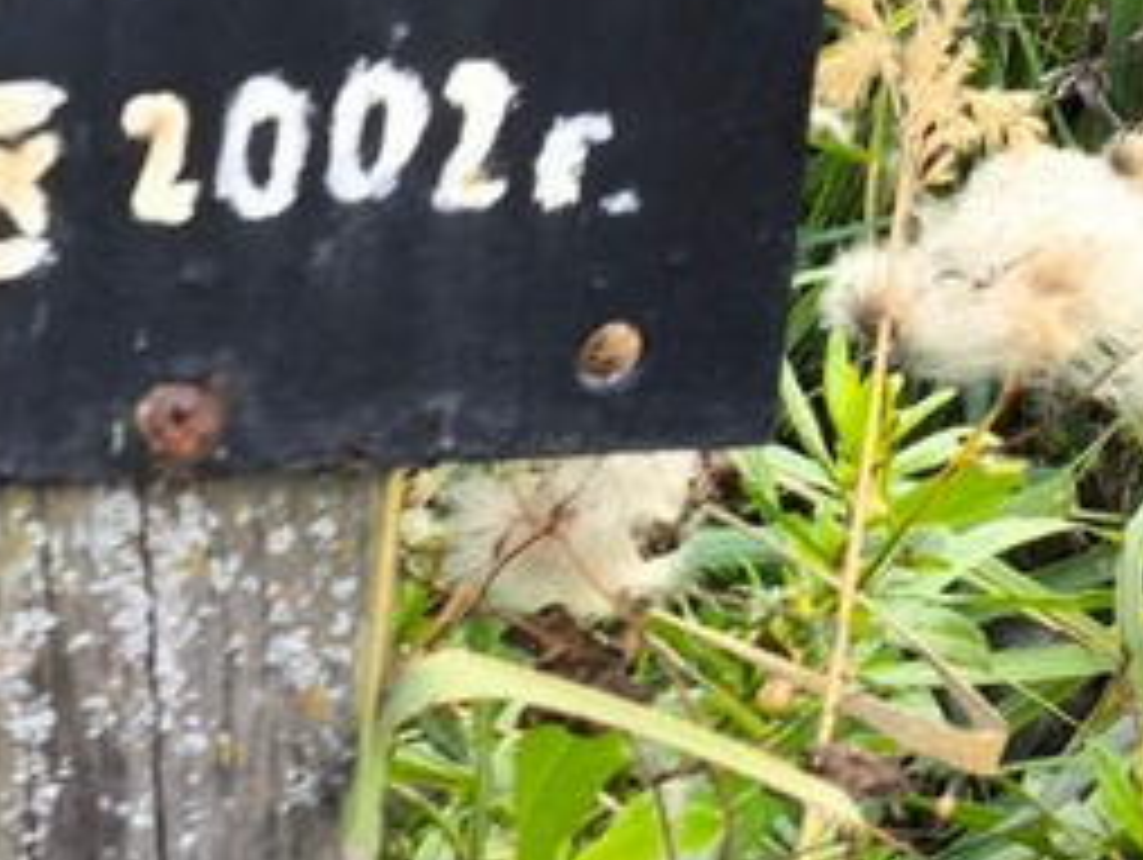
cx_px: -259
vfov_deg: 9.2
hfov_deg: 12.3
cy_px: -378
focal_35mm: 157
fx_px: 5189
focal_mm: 4.71
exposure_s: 1/120
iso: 50
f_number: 1.7
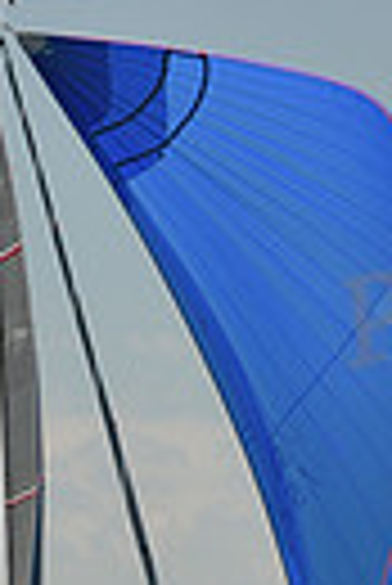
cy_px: 549
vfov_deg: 6.6
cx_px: 110
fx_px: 5082
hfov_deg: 4.4
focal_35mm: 312
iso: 250
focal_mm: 70
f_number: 5.6
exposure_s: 1/640
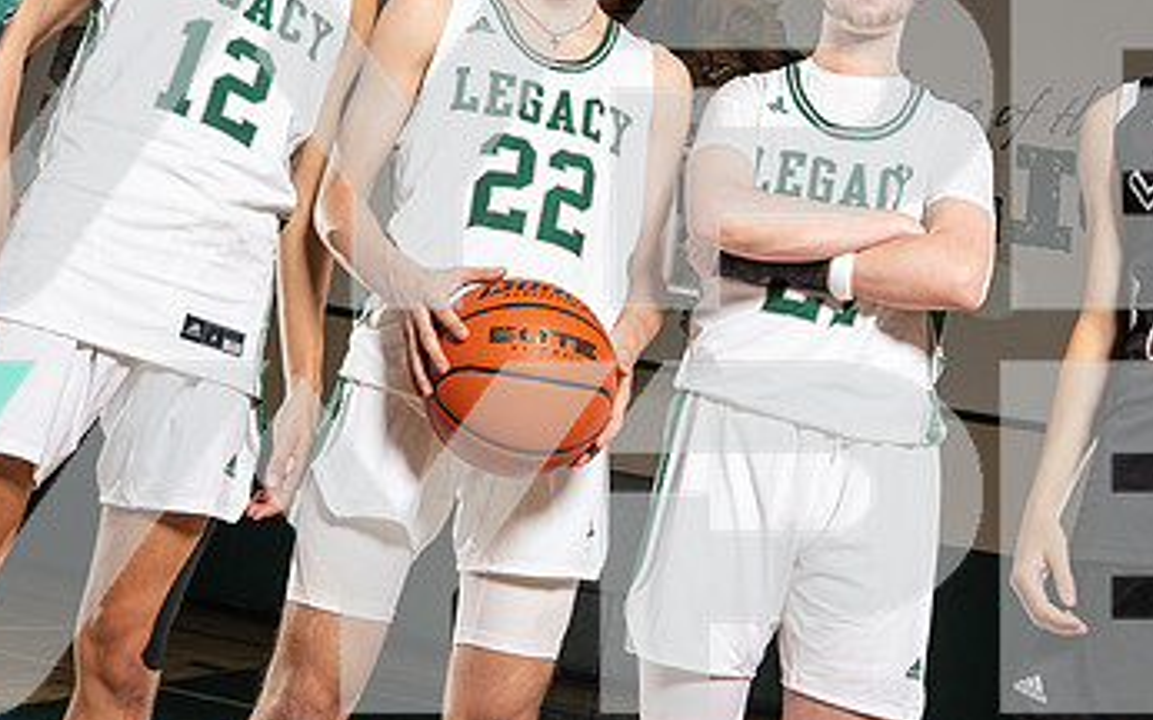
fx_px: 1288
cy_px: 135
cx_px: 547
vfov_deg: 30.4
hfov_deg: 48.2
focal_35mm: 41
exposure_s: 1/250
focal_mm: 24
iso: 320
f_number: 6.3
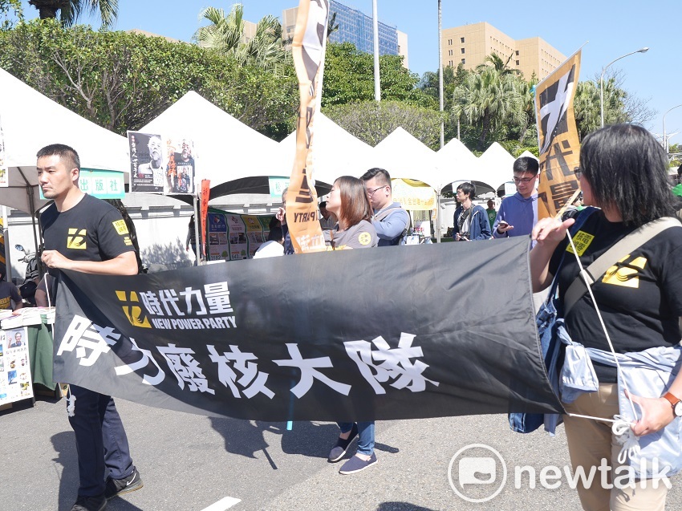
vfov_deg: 41.8
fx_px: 670
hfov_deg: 54.0
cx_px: 341
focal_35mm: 34
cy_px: 256
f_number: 5.6
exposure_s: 1/400
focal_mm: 17
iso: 200
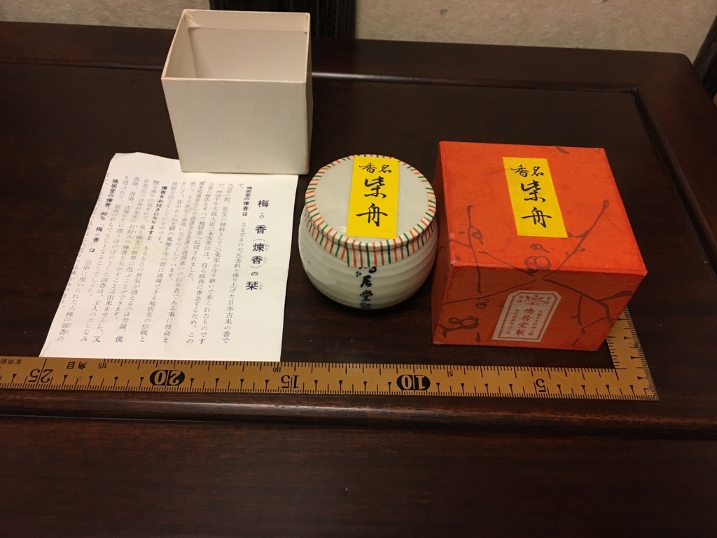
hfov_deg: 61.7
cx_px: 358
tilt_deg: -49.8
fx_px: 601
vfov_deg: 48.2
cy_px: 269
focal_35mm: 29
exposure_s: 1/30
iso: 125
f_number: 2.2
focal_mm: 4.15
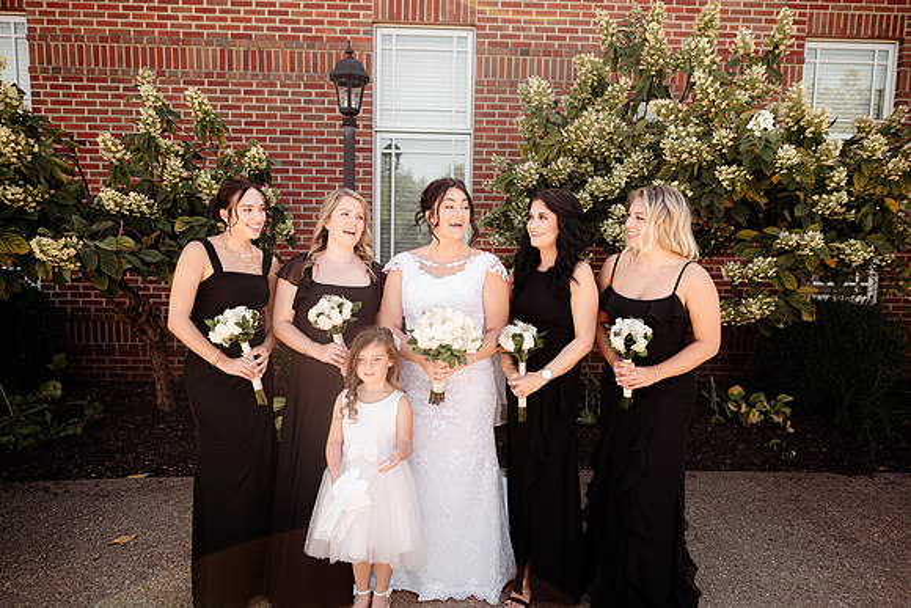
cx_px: 456
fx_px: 607
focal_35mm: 24
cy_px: 304
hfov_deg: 73.7
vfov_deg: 53.2
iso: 160
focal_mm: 24
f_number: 2.8
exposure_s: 1/640
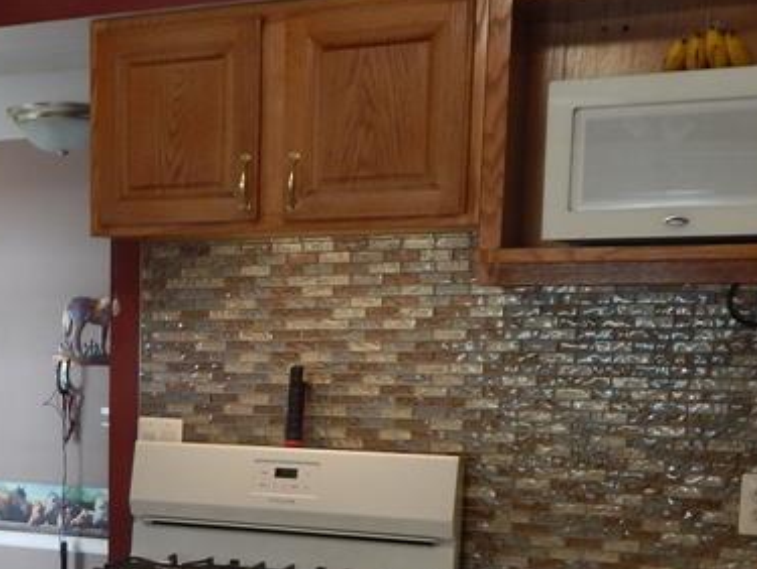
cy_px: 537
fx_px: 1313
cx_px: 36
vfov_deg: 23.6
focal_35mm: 60
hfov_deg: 30.3
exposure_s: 1/30
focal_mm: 4
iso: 180
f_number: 3
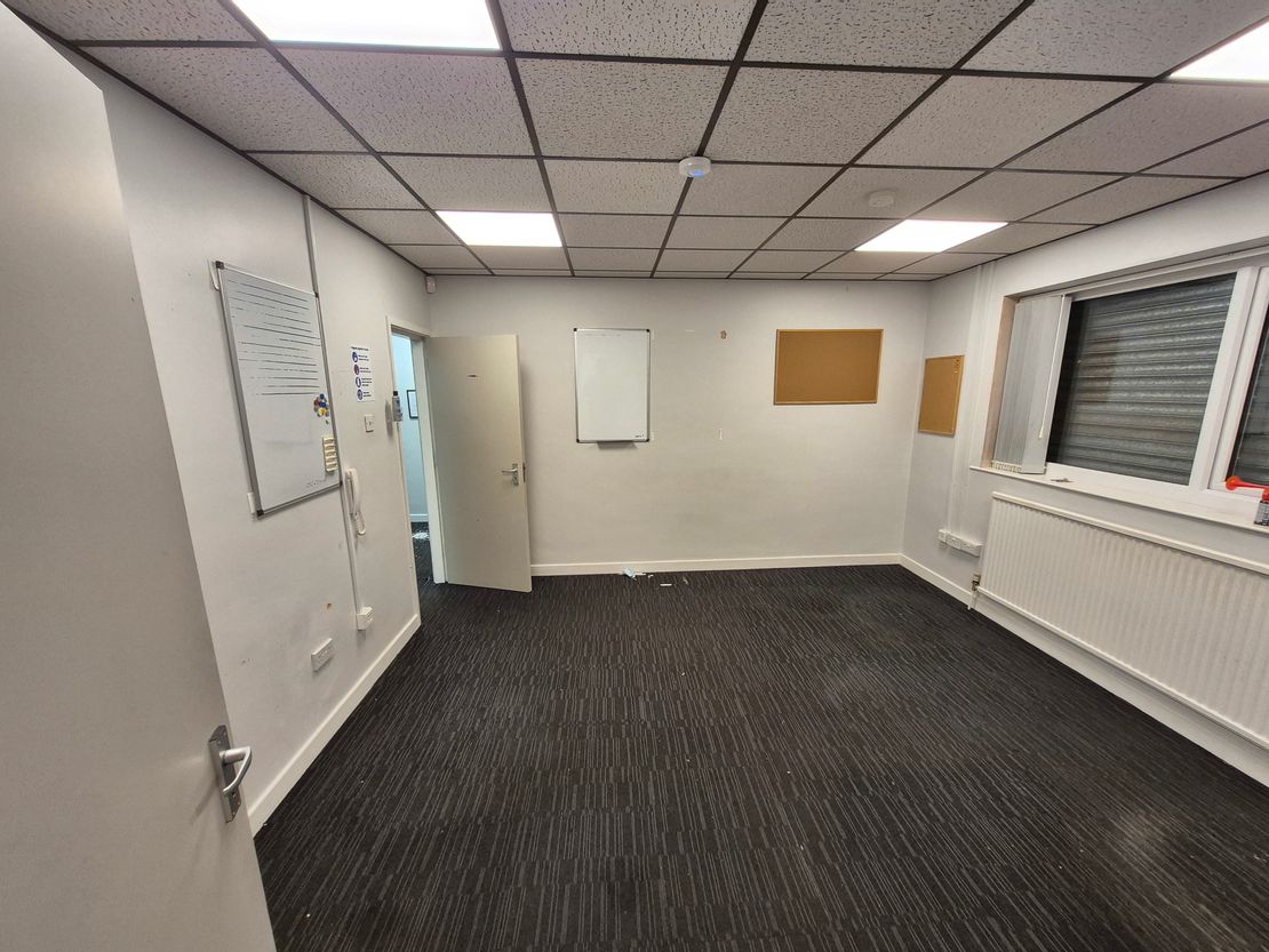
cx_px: 634
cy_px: 476
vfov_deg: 89.9
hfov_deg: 106.2
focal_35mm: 13
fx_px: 477
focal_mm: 1.74
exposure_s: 1/50
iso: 100
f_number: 2.2
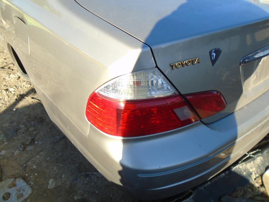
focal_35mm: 26
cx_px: 134
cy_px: 101
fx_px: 202
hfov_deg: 67.3
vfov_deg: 53.1
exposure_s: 1/500
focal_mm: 4.6
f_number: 3.2
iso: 100
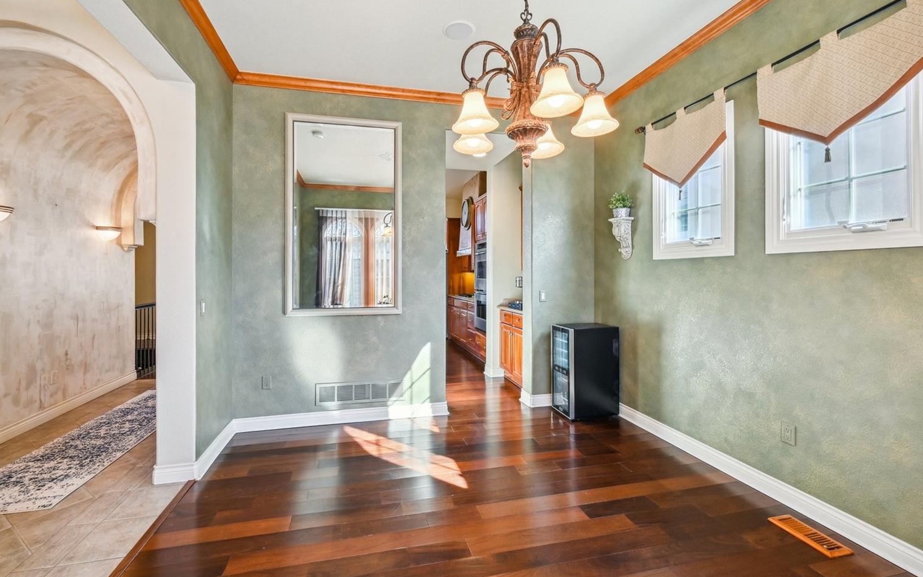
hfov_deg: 101.4
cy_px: 278
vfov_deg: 74.8
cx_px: 448
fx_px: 377
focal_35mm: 15
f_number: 11
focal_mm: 14
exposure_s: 1/13
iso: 400
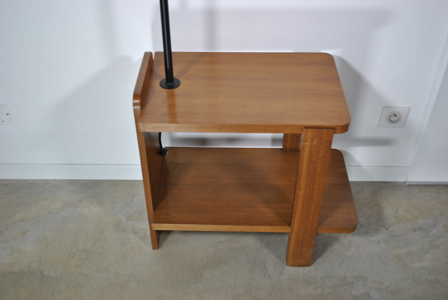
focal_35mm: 39
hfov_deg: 49.5
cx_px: 224
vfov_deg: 34.3
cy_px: 150
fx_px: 486
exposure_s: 1/20
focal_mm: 26
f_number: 4.2
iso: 100
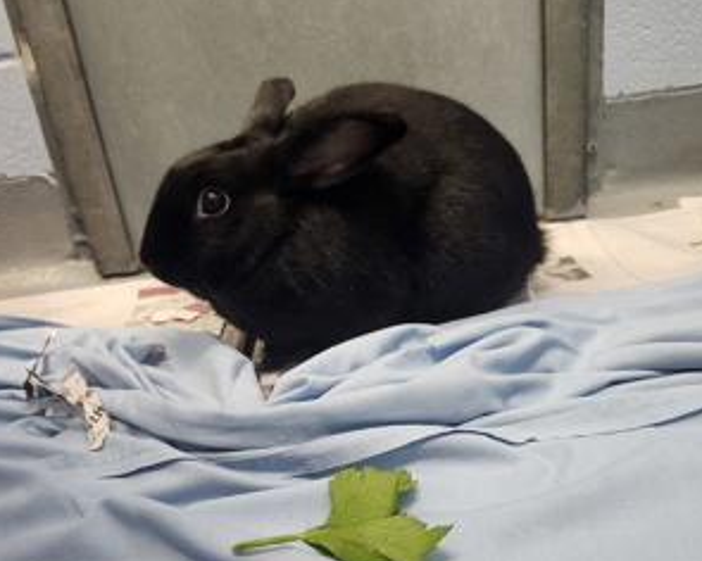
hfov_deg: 55.7
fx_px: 665
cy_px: 333
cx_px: 363
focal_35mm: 32
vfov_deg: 45.6
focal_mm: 5.4
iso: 500
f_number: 1.8
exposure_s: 1/120
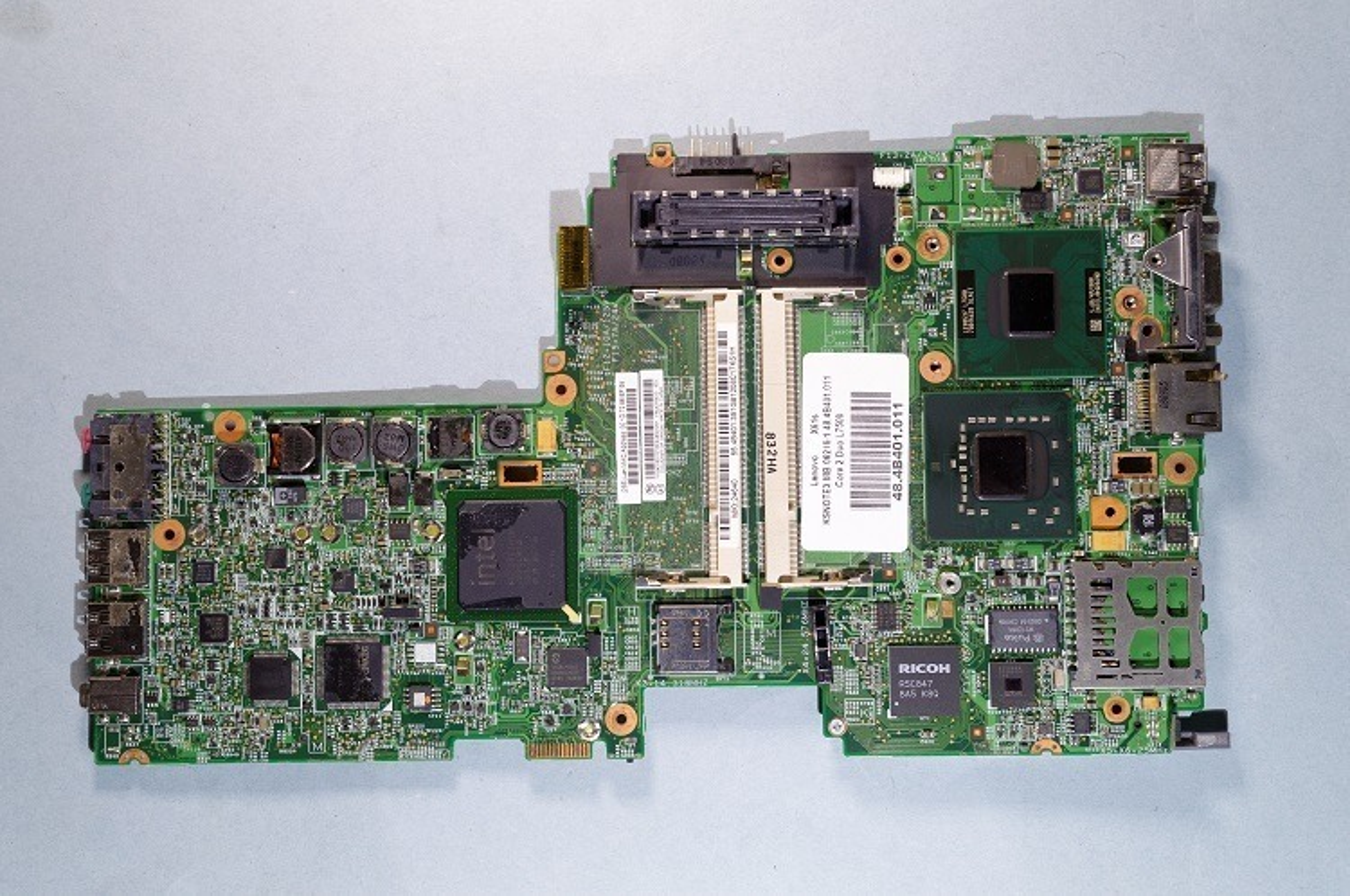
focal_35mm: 42
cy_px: 448
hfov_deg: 46.5
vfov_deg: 31.8
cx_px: 675
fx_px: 1573
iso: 100
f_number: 8
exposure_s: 1/6
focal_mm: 28
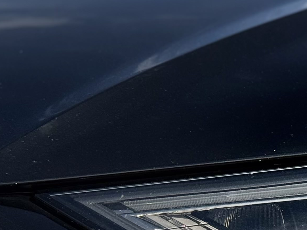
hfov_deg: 11.4
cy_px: 203
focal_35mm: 166
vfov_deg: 8.9
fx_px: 1472
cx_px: 475
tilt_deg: -5.3
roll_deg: +0.1
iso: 80
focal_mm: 6.76
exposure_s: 1/12500
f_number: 1.78
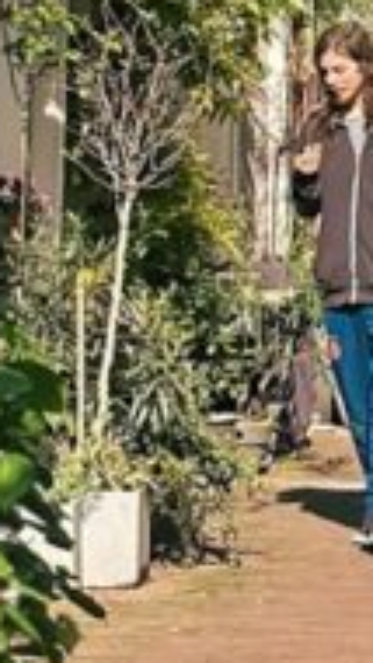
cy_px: -66
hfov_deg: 4.3
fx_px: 4954
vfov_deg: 7.6
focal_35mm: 282
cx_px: 624
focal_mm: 6.86
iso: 100
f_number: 1.78
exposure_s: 1/3876
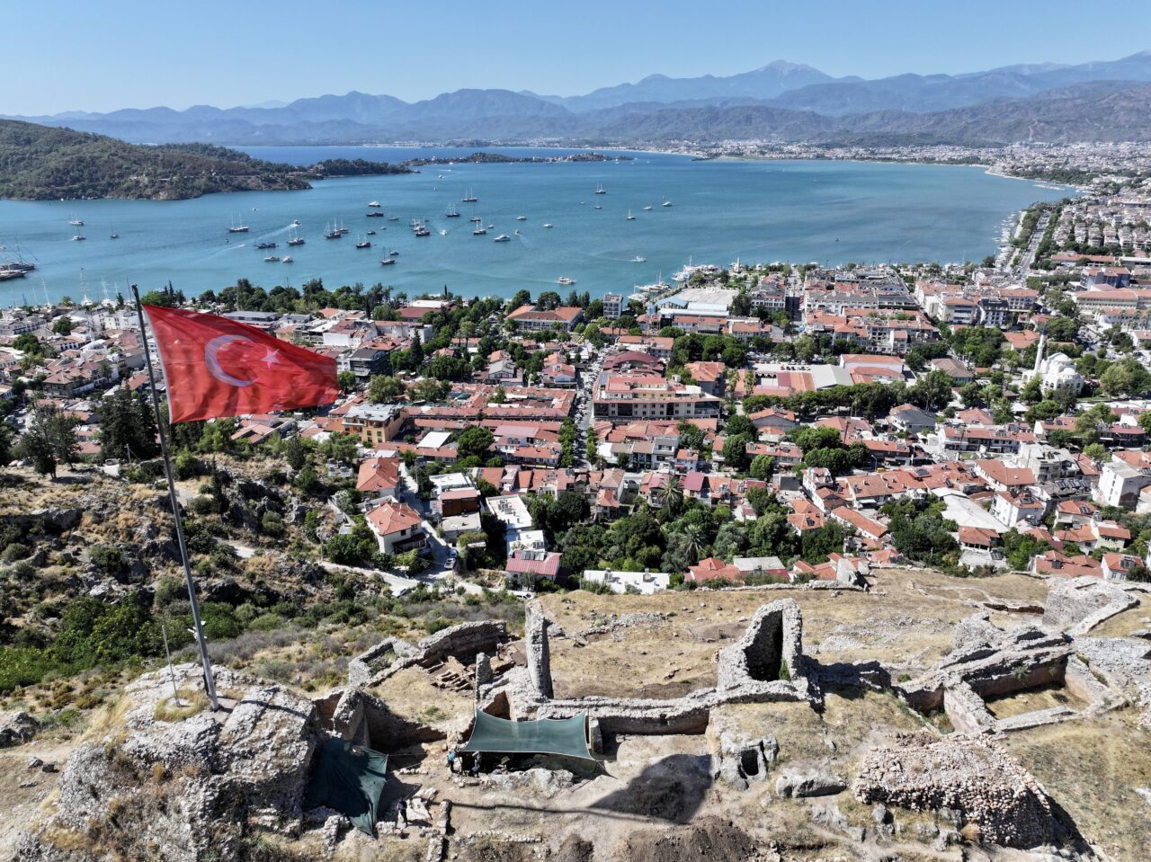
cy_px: 431
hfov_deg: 71.6
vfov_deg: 56.8
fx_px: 798
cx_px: 576
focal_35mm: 24
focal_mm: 12.29
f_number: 2.8
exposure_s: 1/2000
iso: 110
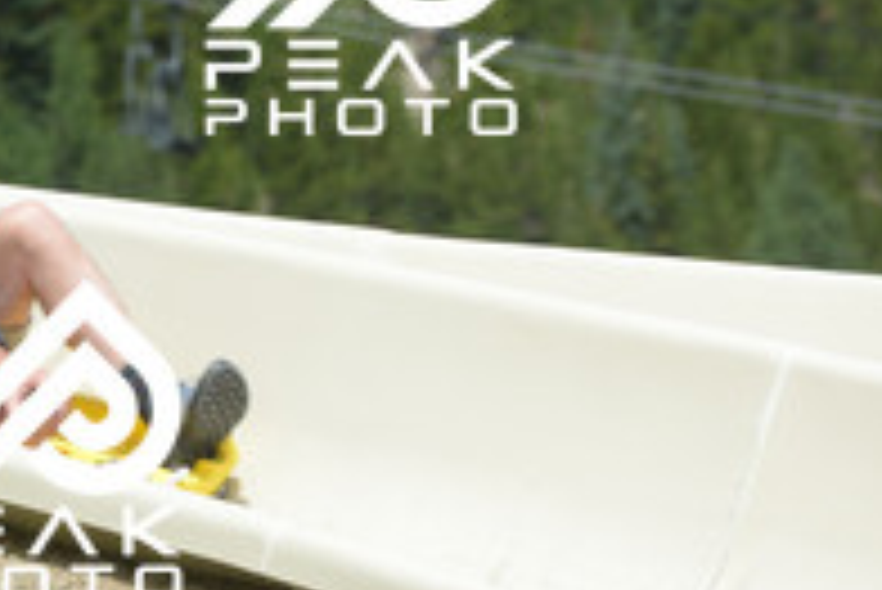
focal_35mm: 398
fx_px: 9758
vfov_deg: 3.5
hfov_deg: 5.2
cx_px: 45
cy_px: 412
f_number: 6.3
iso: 180
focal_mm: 195
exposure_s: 1/640
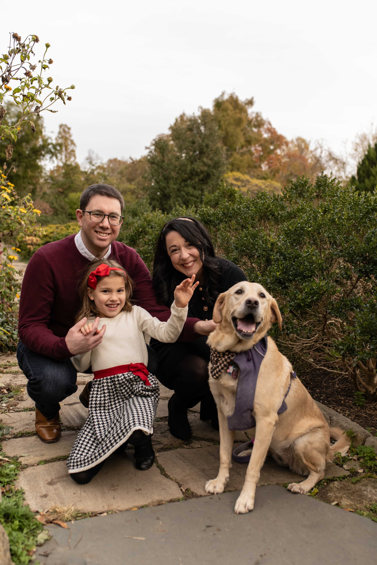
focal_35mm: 35
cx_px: 188
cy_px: 282
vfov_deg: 54.4
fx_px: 550
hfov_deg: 37.9
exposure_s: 1/500
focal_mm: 35
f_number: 3.2
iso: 800
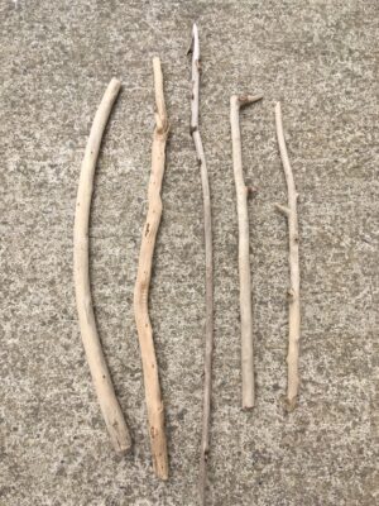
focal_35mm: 29
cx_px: 190
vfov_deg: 61.7
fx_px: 423
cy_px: 253
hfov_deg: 48.2
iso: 25
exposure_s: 1/1241
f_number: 2.2
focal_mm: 4.15
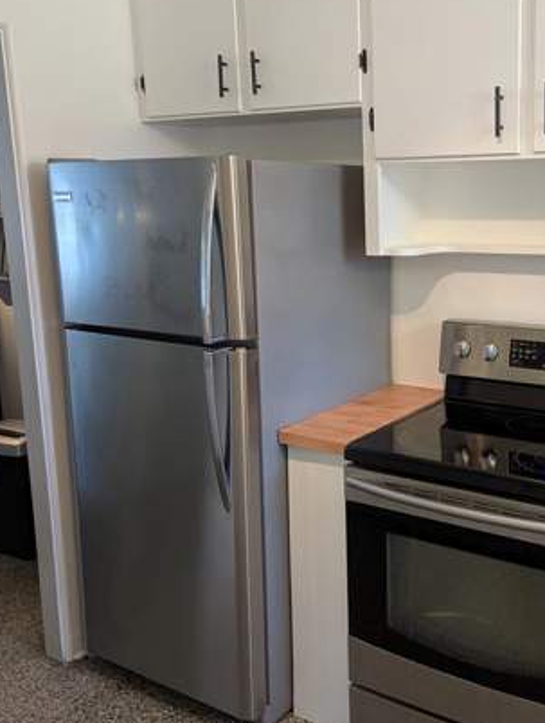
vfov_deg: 48.9
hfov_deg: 37.0
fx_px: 795
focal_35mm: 38
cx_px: 405
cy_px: 344
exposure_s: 1/24
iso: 60
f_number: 1.85
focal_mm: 6.81
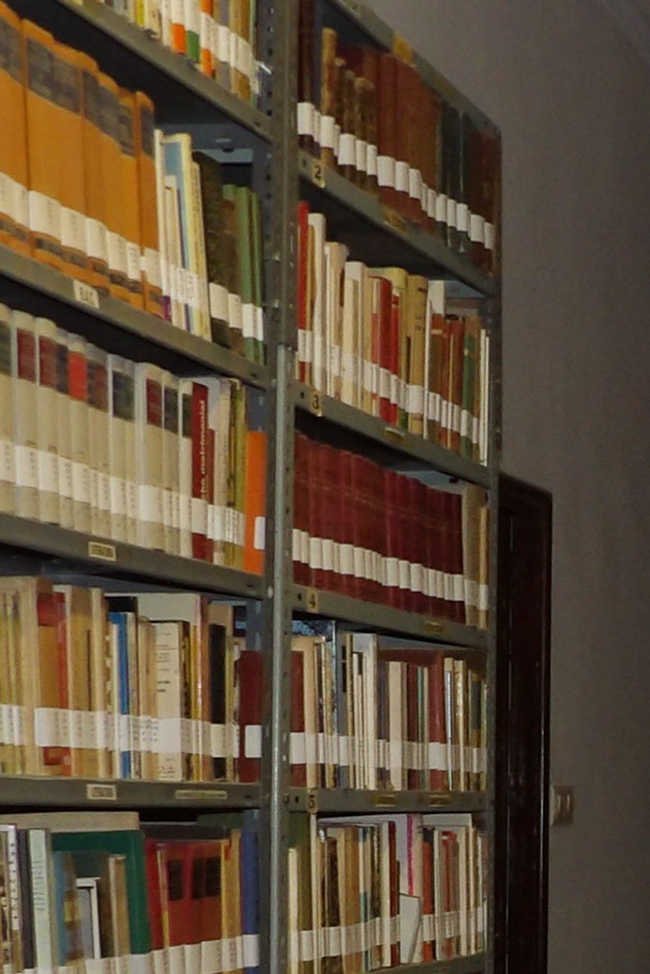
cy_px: 933
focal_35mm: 91
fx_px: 2464
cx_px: 856
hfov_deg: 14.4
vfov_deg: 21.7
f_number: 3.2
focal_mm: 4.3
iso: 200
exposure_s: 1/28
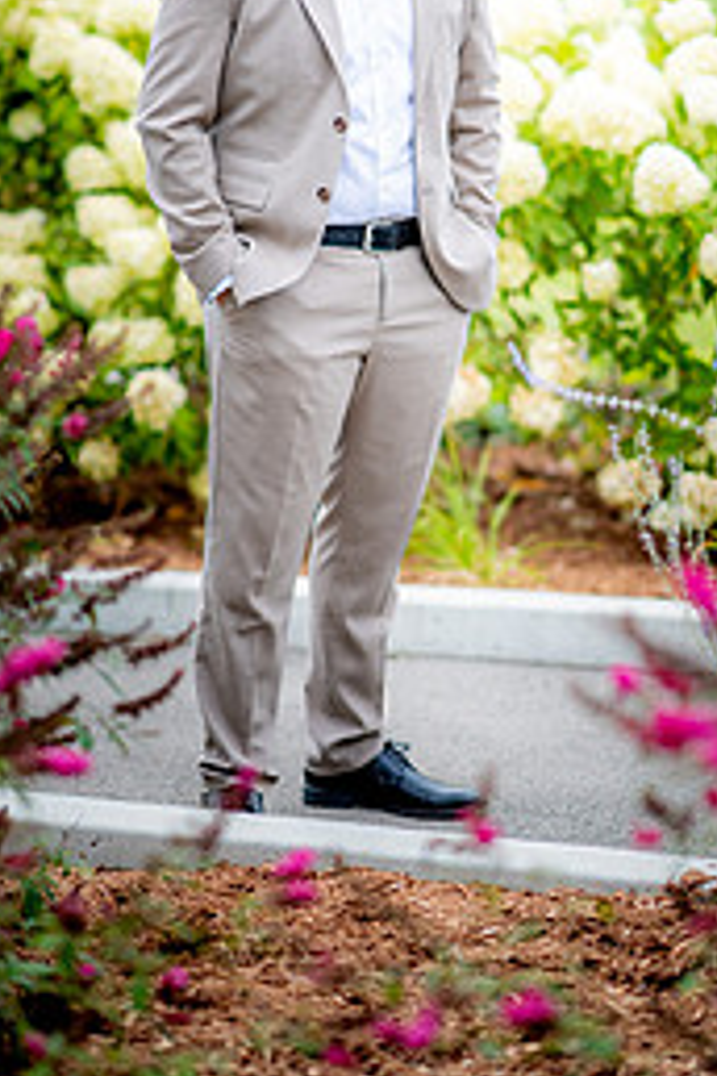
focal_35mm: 148
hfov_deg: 9.3
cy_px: 413
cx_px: 321
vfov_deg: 13.9
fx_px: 4421
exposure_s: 1/1250
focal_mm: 85
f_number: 1.4
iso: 100
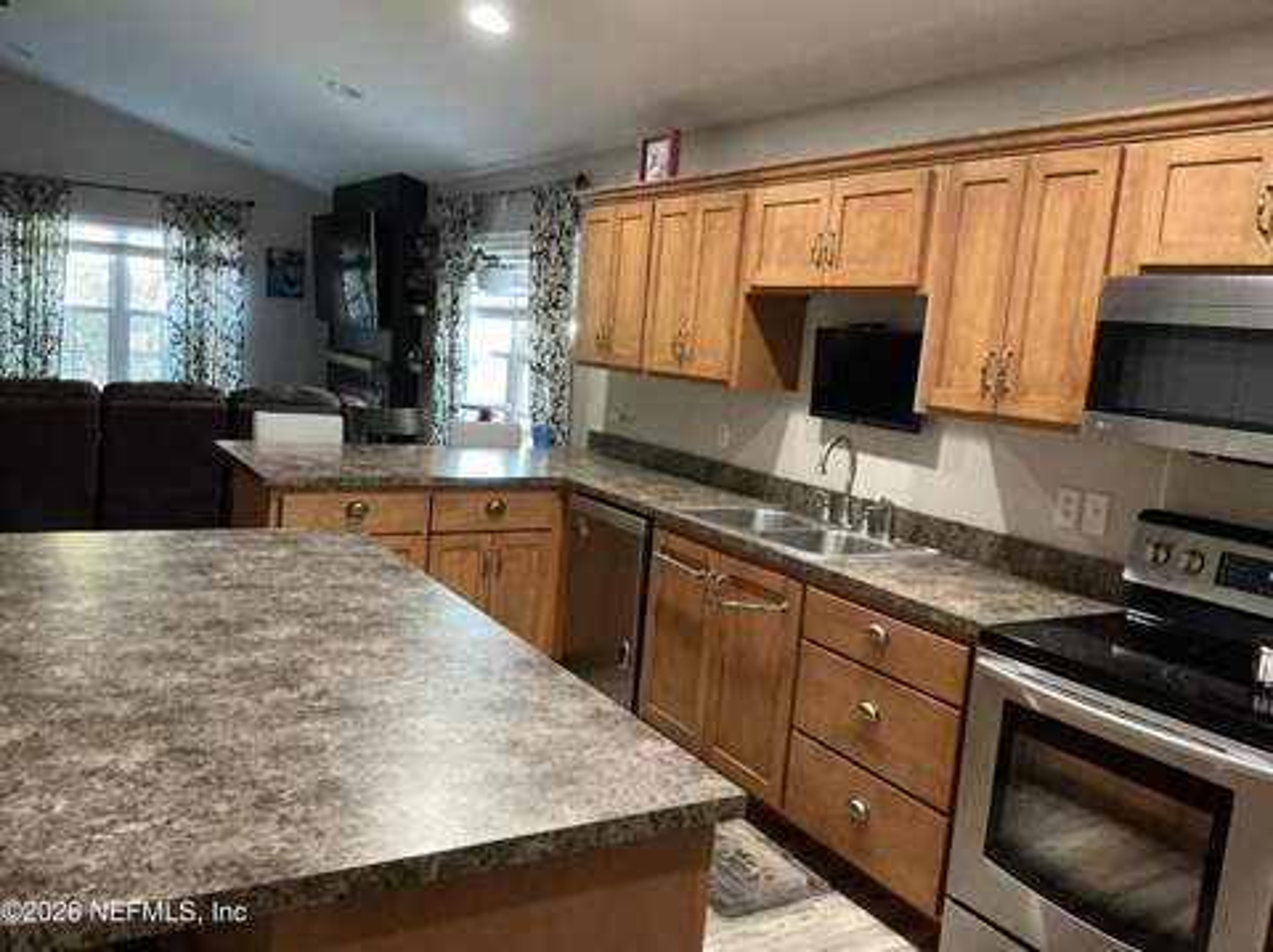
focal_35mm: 28
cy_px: 476
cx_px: 636
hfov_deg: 63.5
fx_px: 1029
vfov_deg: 49.7
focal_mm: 3
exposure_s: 1/30
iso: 320
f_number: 1.8
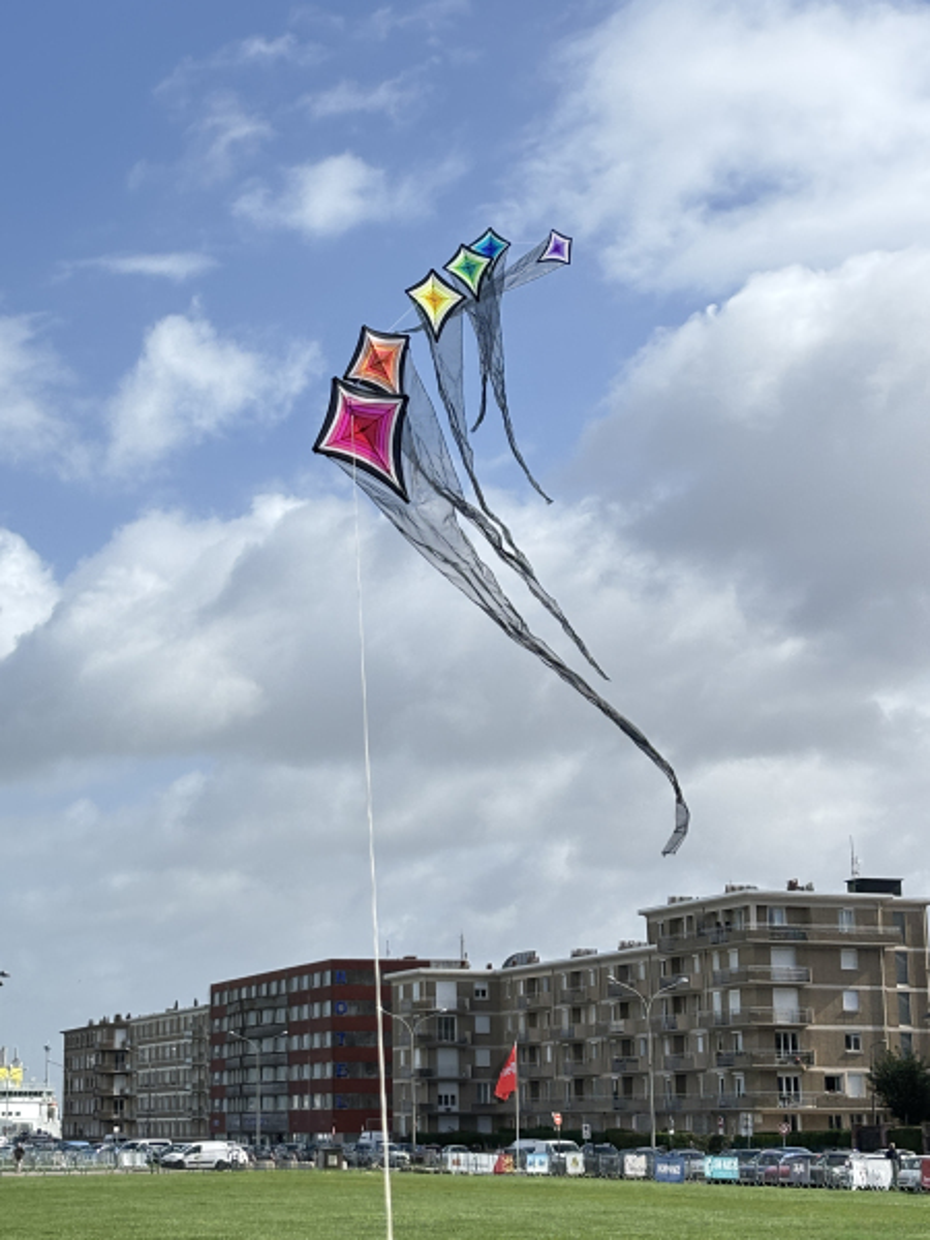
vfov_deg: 36.8
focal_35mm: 52
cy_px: 620
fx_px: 1863
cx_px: 465
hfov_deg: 28.0
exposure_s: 1/2513
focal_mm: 5.96
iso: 32
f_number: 1.6
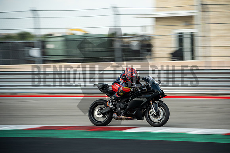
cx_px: 115
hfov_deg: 13.7
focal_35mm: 150
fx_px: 959
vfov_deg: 9.2
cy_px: 76
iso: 160
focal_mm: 100
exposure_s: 1/200
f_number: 4.5
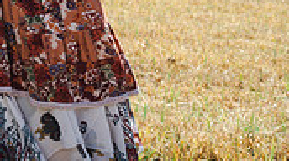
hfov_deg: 11.5
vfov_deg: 6.6
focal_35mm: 177
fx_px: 1354
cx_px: -197
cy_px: -156
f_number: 5.6
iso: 80
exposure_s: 1/200
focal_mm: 50
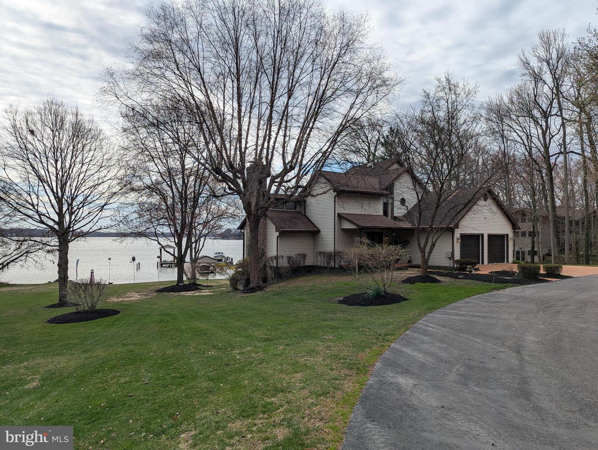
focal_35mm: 24
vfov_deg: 56.9
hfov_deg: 71.5
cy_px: 225
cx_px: 299
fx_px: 415
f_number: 1.85
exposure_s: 1/3058
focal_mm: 6.81
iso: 46
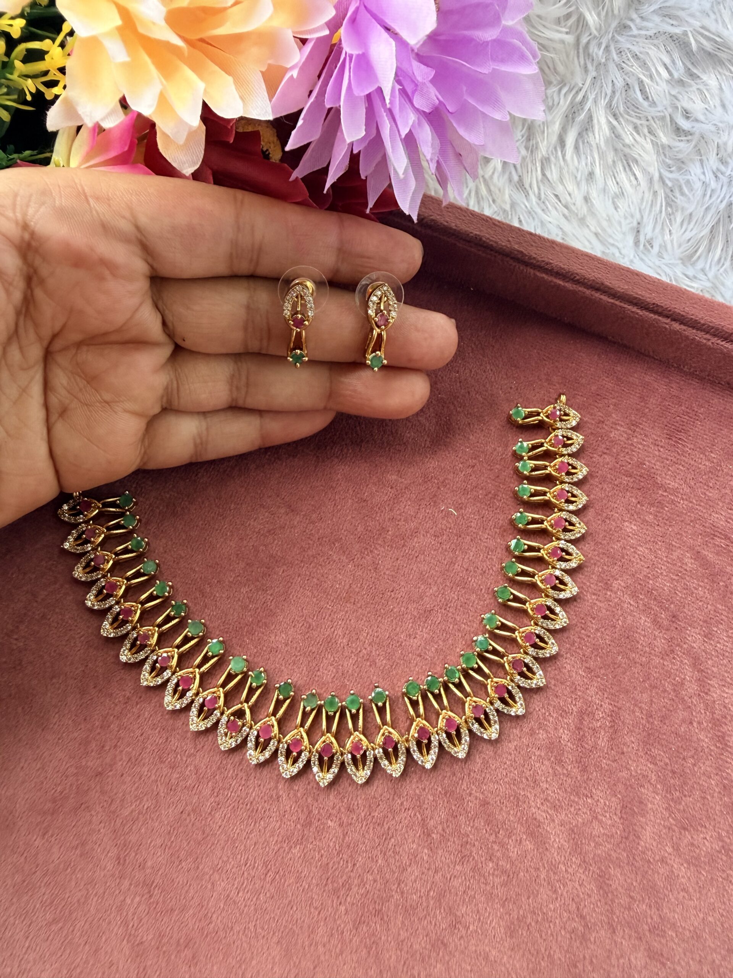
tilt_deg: -60.2
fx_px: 678
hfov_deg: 56.8
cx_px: 366
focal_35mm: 24
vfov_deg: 71.6
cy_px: 489
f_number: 2.2
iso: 250
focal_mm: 2.22
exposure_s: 1/121
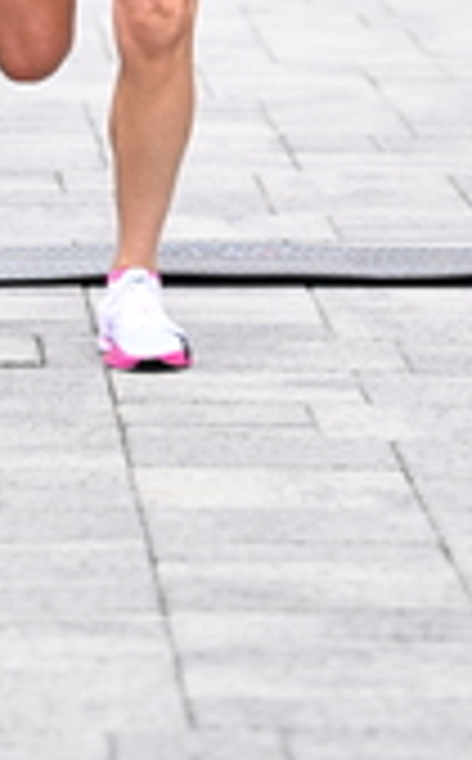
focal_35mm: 326
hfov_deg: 4.0
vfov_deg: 6.4
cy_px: -72
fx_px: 6738
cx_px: 146
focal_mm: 98
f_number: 2.8
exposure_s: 1/1600
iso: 1250
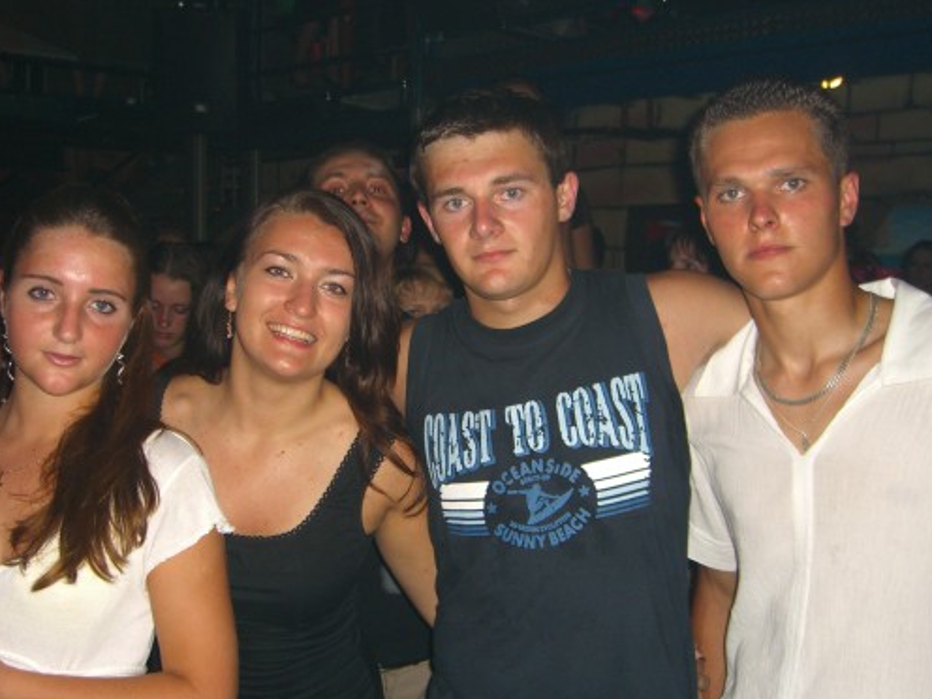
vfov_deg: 31.5
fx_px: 1239
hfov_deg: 41.2
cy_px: 376
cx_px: 423
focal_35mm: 46
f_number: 2.8
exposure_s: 1/60
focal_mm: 7.9
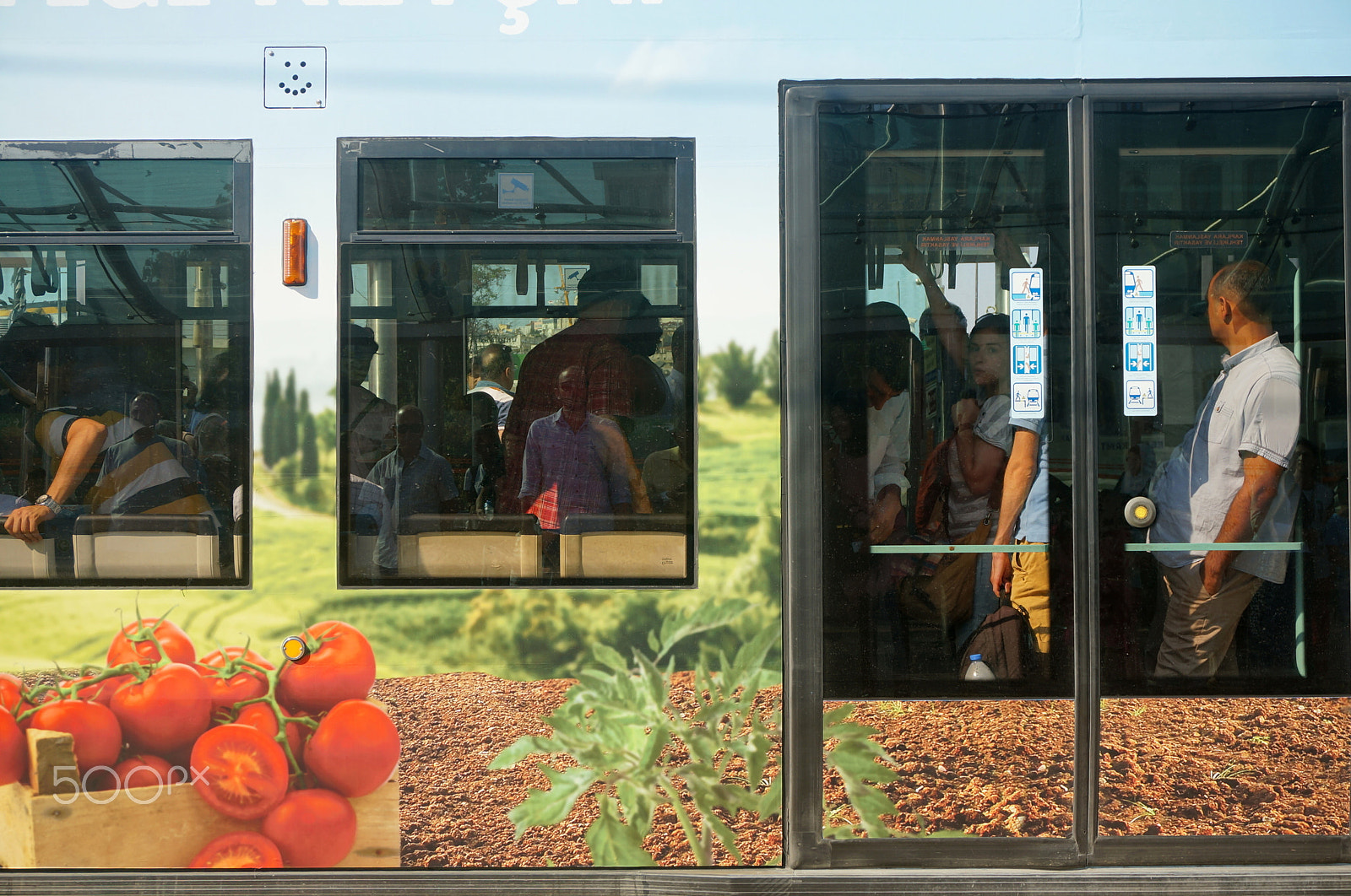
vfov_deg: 30.8
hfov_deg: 45.0
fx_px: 1630
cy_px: 448
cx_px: 676
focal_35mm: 44
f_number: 5.6
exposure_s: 1/80
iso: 100
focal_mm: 29
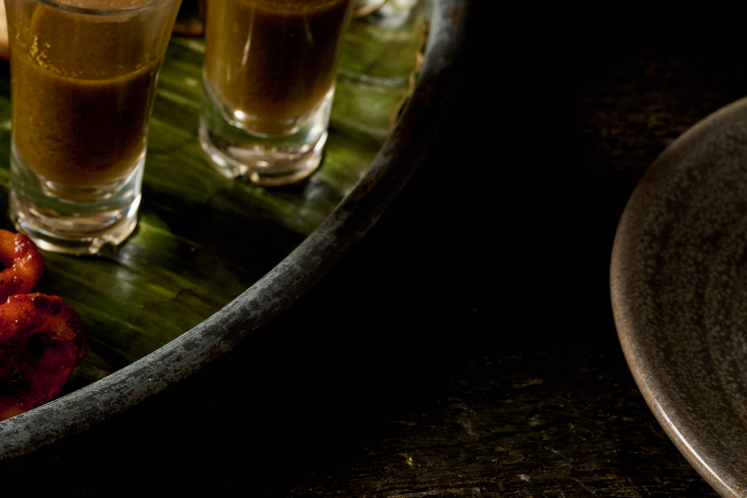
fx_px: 2926
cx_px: -97
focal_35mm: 141
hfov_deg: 14.2
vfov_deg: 9.6
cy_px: -83
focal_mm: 46
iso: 320
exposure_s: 1/160
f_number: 5
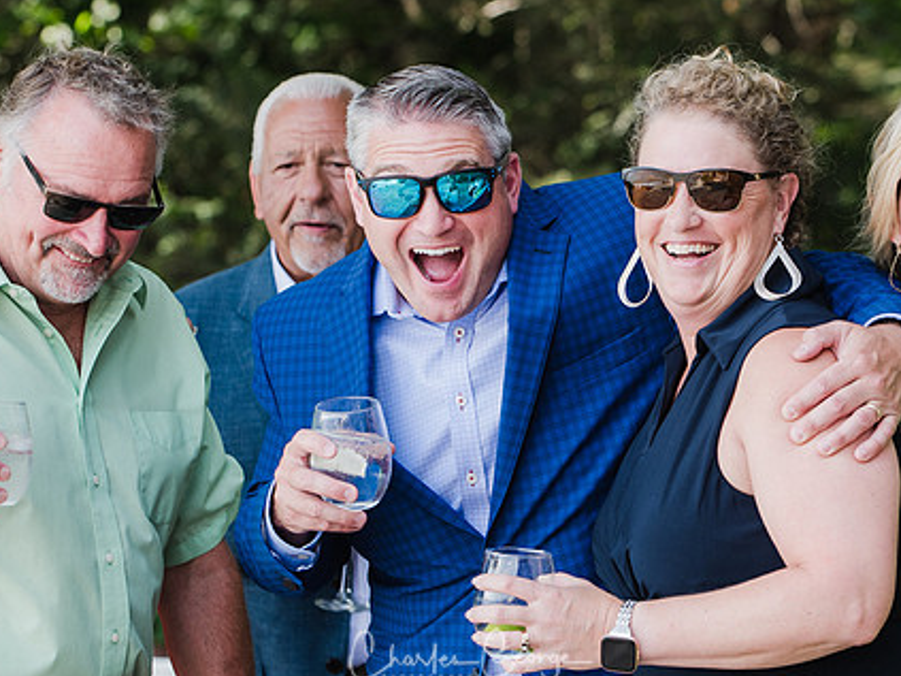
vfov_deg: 7.9
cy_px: 289
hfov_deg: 10.5
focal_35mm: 188
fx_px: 4892
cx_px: 449
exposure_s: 1/200
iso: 200
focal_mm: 95
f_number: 4
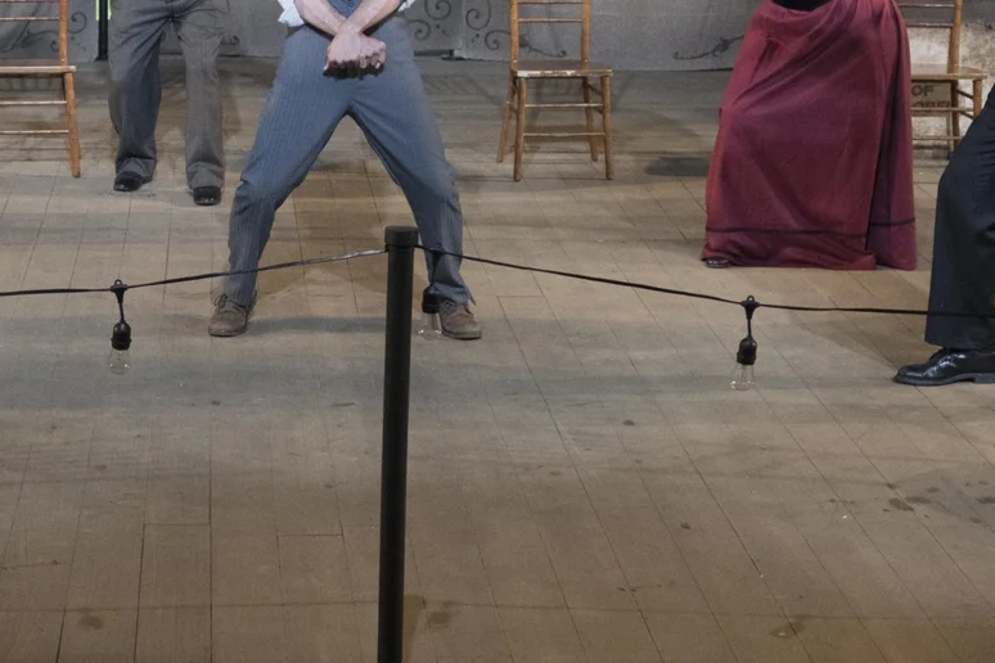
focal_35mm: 93
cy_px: 327
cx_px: 287
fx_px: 2570
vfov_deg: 14.7
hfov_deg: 21.8
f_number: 5.6
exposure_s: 1/125
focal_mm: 30.2
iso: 6400
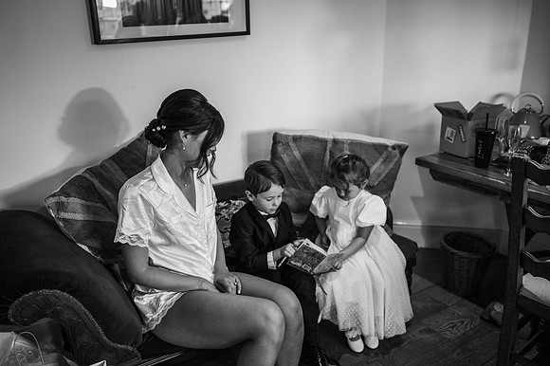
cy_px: 183
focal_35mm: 35
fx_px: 534
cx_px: 275
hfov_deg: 54.5
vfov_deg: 37.8
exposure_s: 1/200
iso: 250
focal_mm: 35
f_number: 2
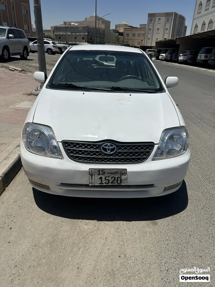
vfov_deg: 71.6
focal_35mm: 24
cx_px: 108
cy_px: 144
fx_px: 199
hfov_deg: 56.8
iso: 80
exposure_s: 1/13699
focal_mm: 6.86
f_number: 1.78
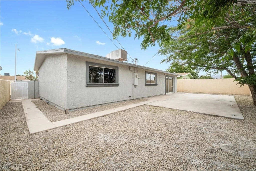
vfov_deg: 81.2
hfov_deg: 104.2
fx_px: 100
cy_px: 86
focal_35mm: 14
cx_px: 128
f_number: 9
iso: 100
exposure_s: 1/50
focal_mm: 14
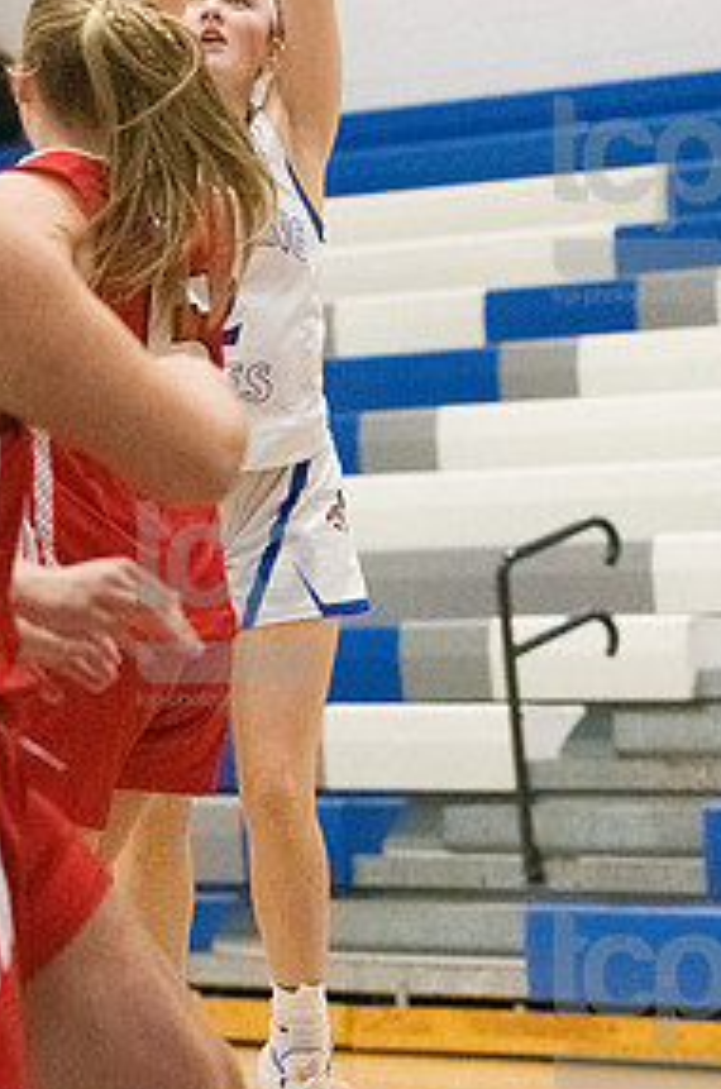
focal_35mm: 259
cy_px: 603
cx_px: 226
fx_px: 7818
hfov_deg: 5.3
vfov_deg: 8.0
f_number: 4.5
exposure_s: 1/1600
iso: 10000
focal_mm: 110
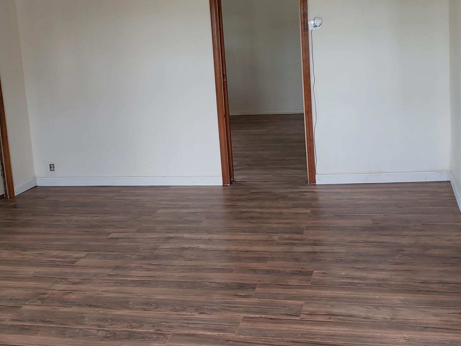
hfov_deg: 42.9
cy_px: 112
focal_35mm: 44
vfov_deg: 32.6
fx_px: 586
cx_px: 245
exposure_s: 1/60
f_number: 2.4
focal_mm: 4.3
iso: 125
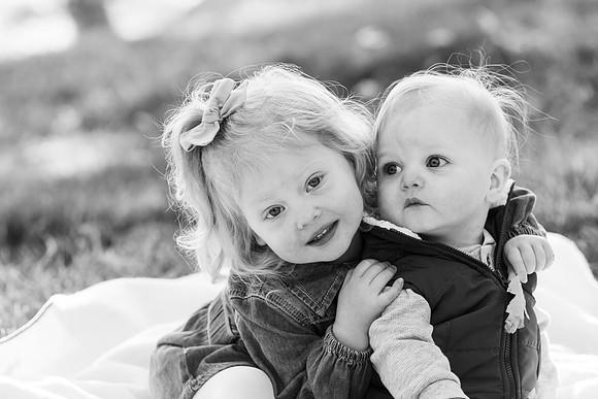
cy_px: 200
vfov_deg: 6.9
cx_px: 299
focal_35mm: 200
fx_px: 3323
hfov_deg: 10.3
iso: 1600
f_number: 6.3
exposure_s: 1/320
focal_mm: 200
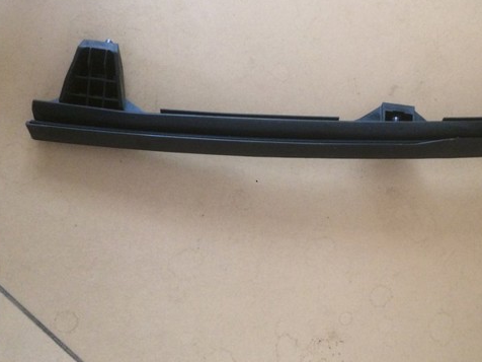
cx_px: 297
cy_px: 151
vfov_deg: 36.7
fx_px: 543
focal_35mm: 39
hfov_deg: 47.5
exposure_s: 1/25
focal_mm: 4.15
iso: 320
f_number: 2.2
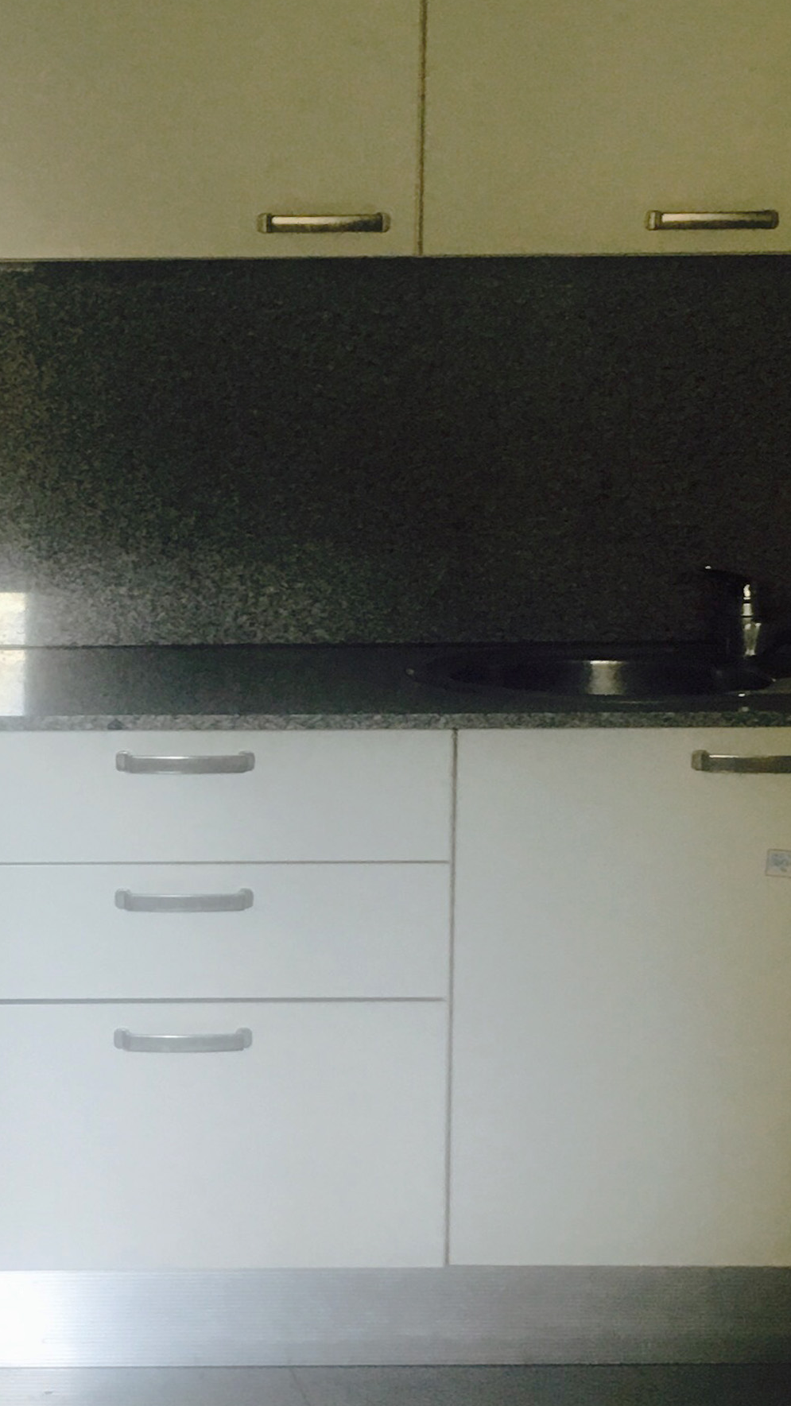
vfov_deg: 29.3
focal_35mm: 72
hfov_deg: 16.6
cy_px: 614
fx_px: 2685
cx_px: 138
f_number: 2.2
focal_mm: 4.15
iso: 125
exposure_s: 1/33
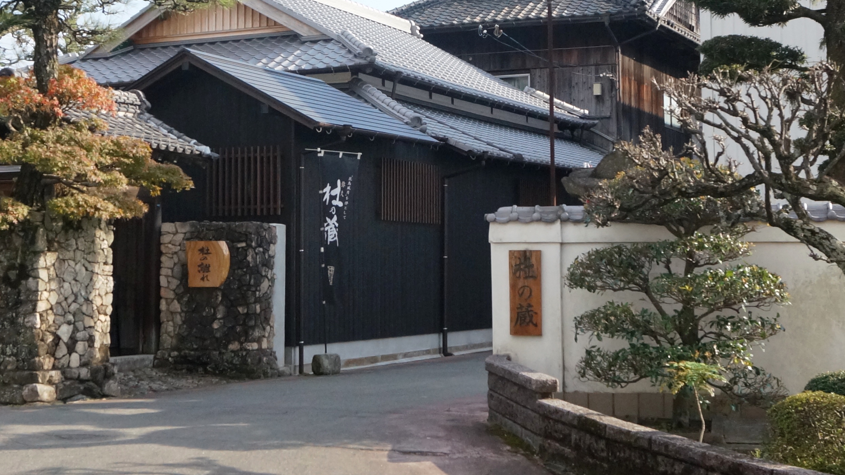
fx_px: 1457
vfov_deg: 18.4
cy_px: 98
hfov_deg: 32.3
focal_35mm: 65
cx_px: 381
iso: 1600
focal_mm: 21
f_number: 5
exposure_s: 1/4000
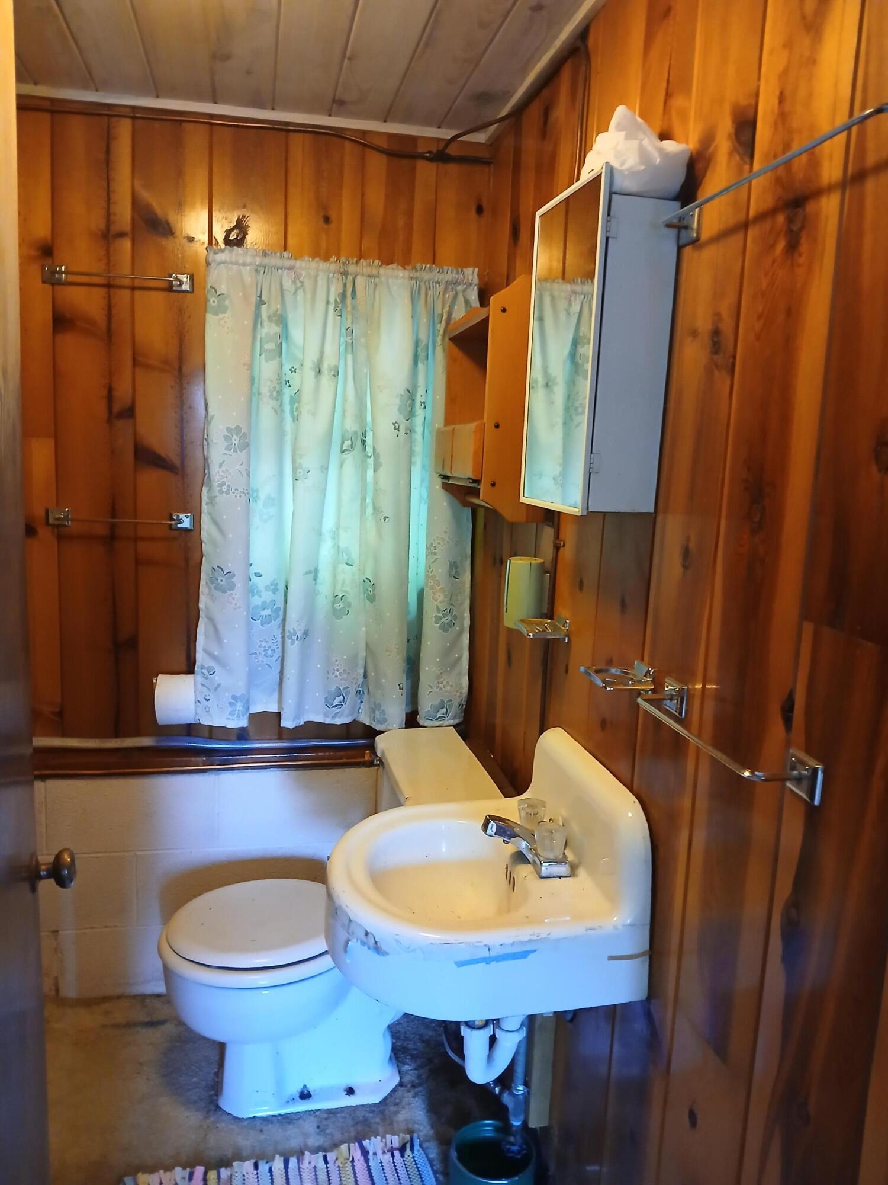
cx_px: 444
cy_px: 592
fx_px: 889
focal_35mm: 26
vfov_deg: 67.3
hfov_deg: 53.1
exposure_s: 1/20
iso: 400
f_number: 1.8
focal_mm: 3.98
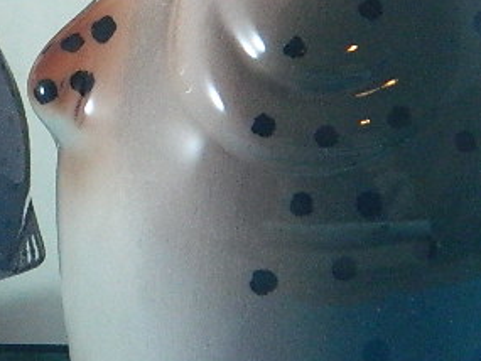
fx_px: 2850
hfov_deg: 9.4
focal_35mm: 205
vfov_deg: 7.2
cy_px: 106
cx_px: -223
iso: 400
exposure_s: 1/30
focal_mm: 10.2
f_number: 3.8
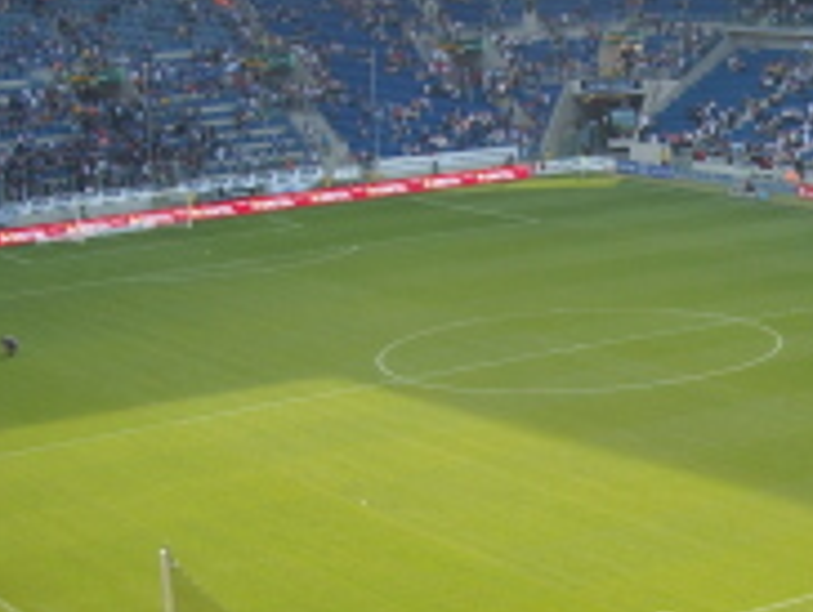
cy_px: 453
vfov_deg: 15.4
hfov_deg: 19.8
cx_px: 804
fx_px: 2258
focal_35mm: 96
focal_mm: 5.7
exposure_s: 1/176
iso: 64
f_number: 2.8
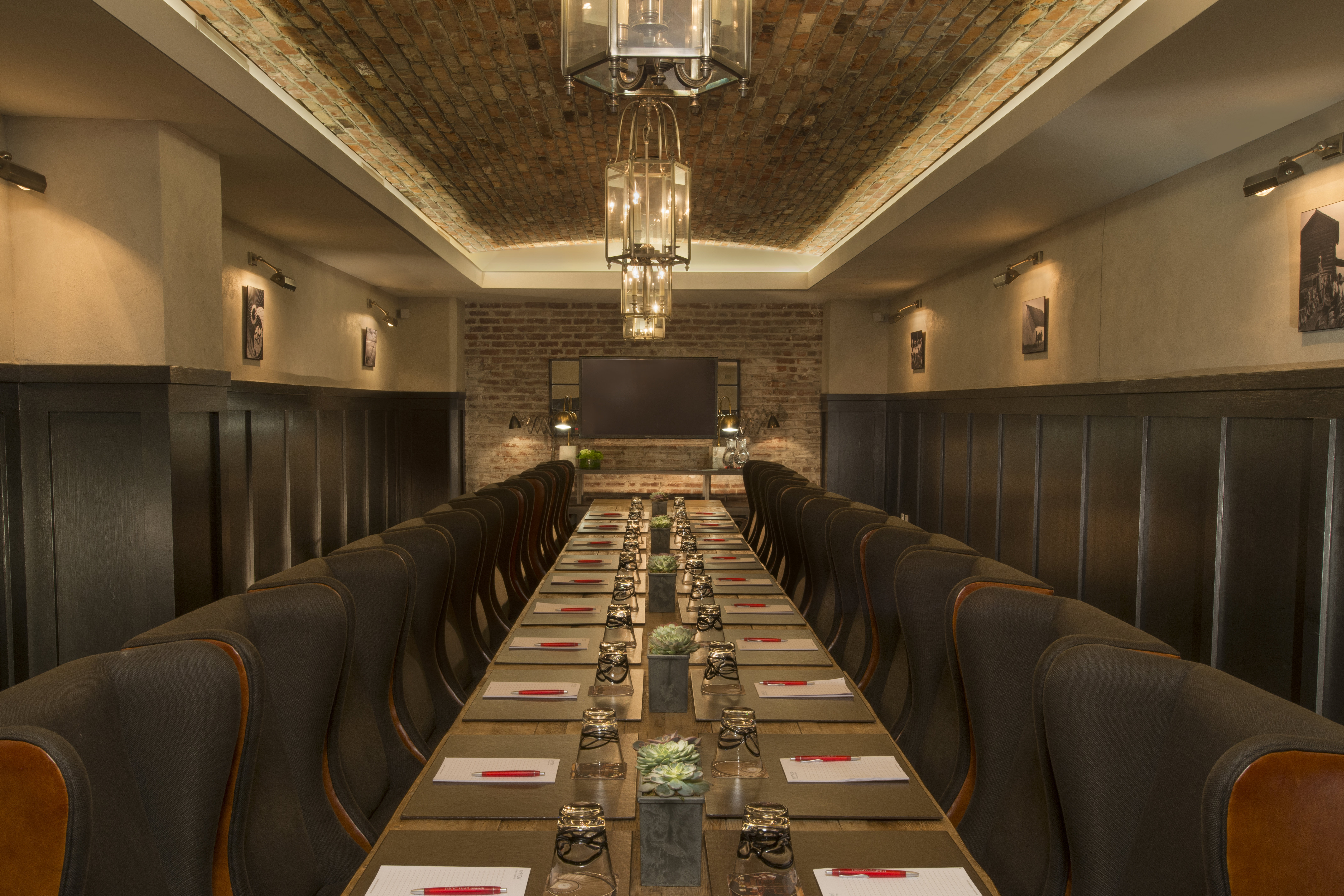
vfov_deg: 38.8
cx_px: 644
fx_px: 1270
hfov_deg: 55.8
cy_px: 508
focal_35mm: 34
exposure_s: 8
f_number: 16
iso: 200
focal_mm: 30
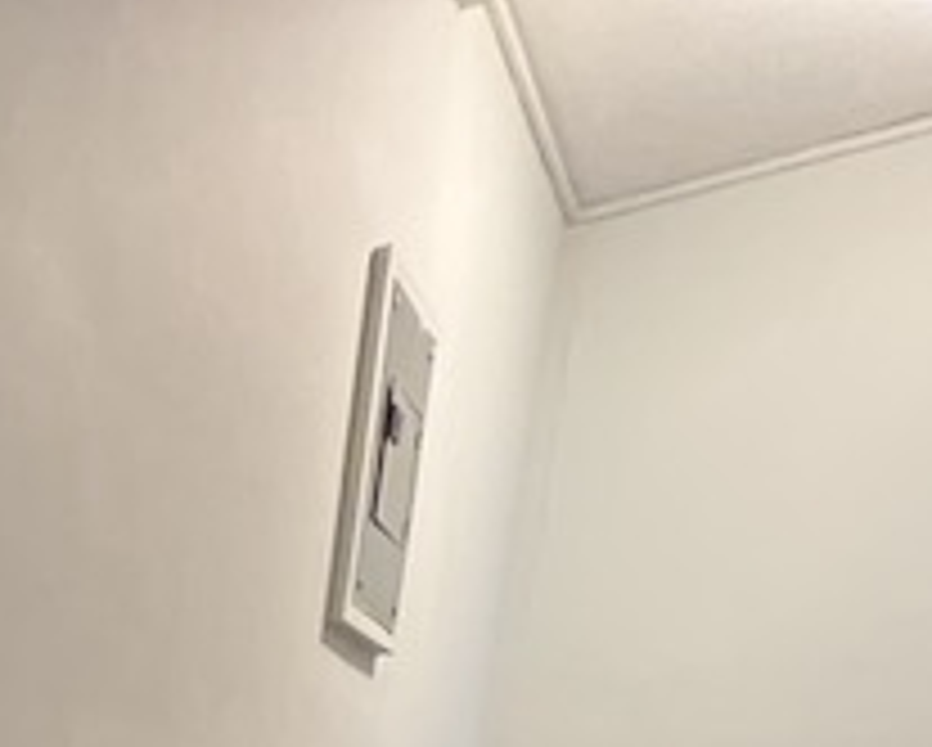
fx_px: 1353
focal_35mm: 49
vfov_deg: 21.0
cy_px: 1346
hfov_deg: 26.7
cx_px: -477
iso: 640
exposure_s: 1/60
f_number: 1.8
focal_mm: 1.57
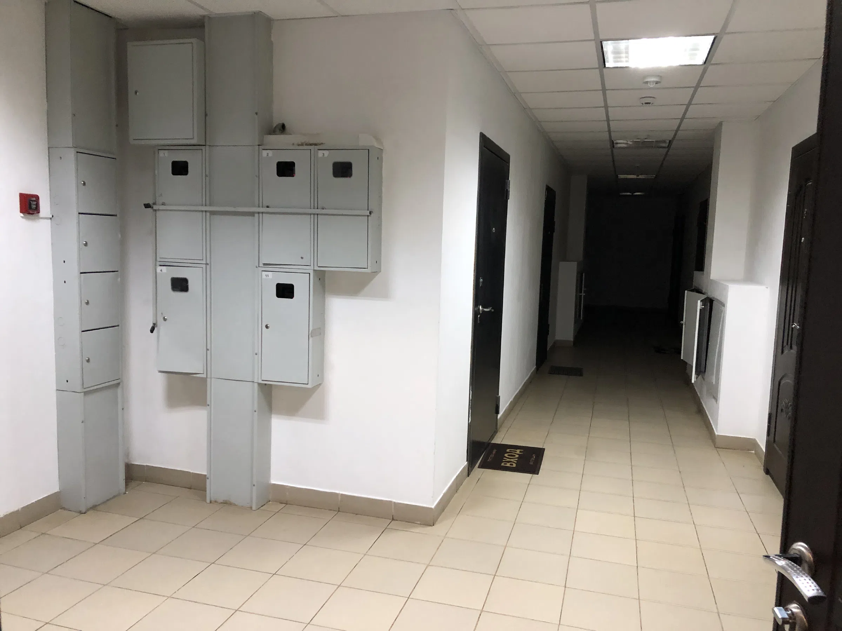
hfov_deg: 63.4
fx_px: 681
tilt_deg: -6.8
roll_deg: -2.1
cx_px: 421
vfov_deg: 49.7
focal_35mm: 28
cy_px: 316
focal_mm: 4
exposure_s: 1/15
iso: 80
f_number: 1.8
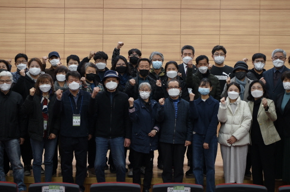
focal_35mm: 69
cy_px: 75
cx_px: 142
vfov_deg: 19.6
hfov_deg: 29.3
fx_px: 555
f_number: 2.8
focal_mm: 48
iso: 250
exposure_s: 1/50
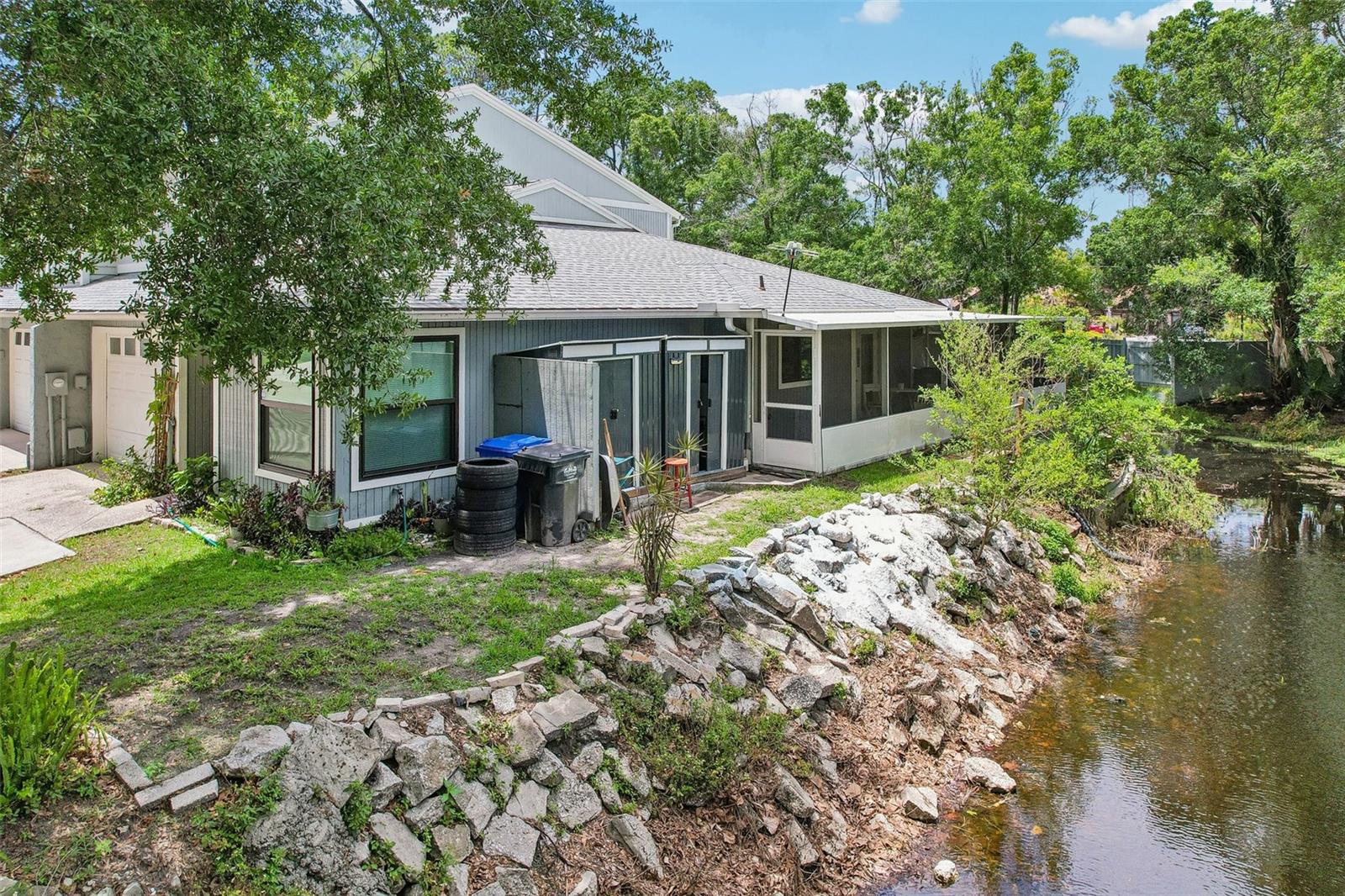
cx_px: 672
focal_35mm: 22
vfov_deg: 57.2
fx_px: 822
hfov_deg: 78.6
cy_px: 448
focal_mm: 8.4
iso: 100
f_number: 2.8
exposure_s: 1/1500
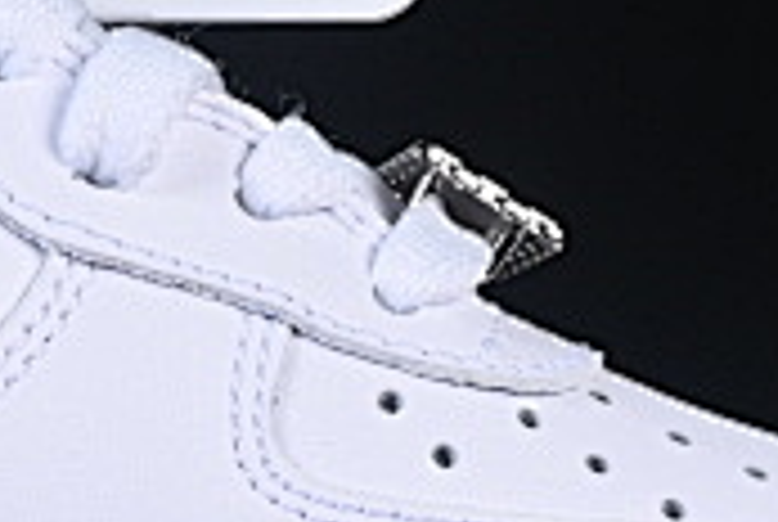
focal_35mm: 467
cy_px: 130
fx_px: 10110
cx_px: -328
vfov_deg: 3.0
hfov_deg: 4.4
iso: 160
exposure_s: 1/100
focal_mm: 50
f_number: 8
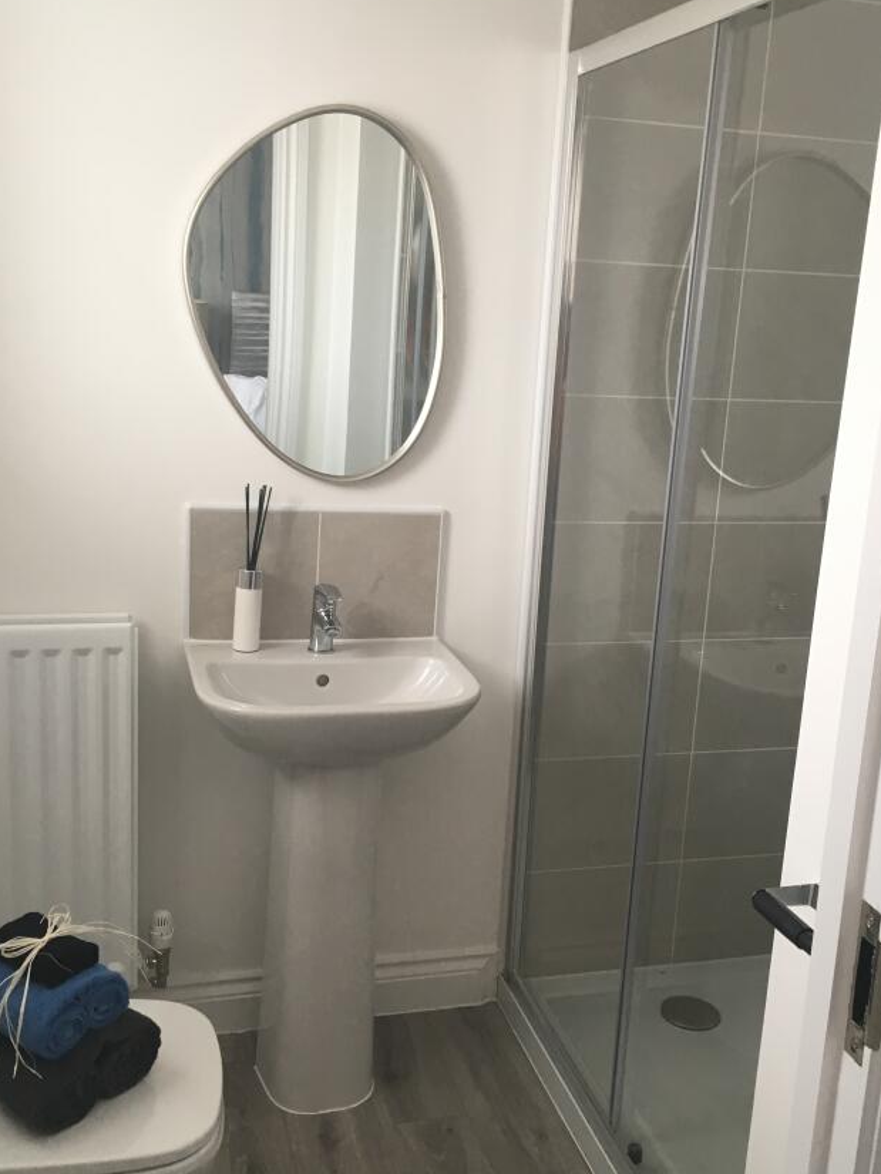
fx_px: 1221
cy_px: 593
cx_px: 447
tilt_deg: -14.3
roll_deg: -4.1
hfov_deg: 39.7
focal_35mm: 36
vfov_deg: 51.3
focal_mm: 4.15
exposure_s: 1/33
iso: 32
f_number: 2.2
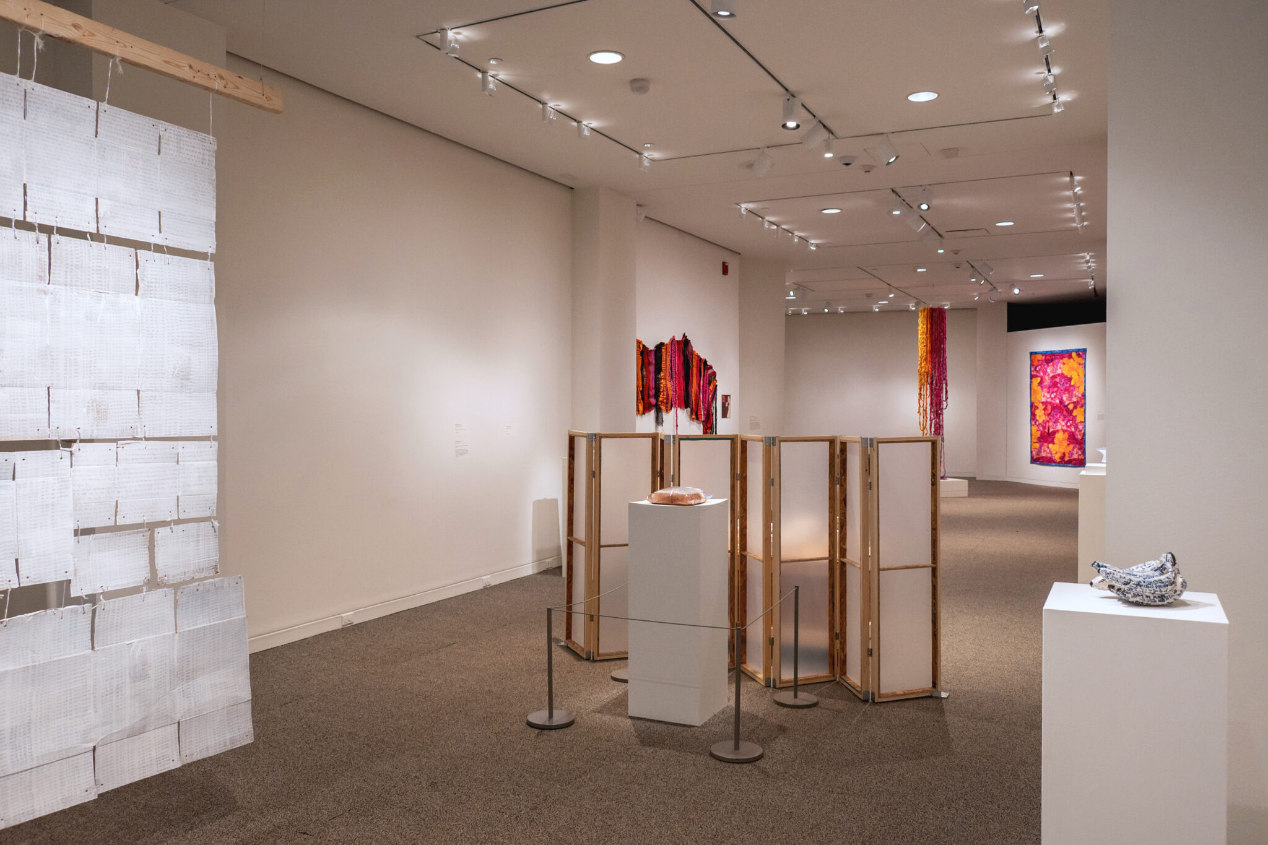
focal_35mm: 27
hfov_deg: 67.4
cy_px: 422
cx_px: 634
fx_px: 951
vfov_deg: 47.9
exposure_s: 1/40
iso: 800
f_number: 5
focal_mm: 18
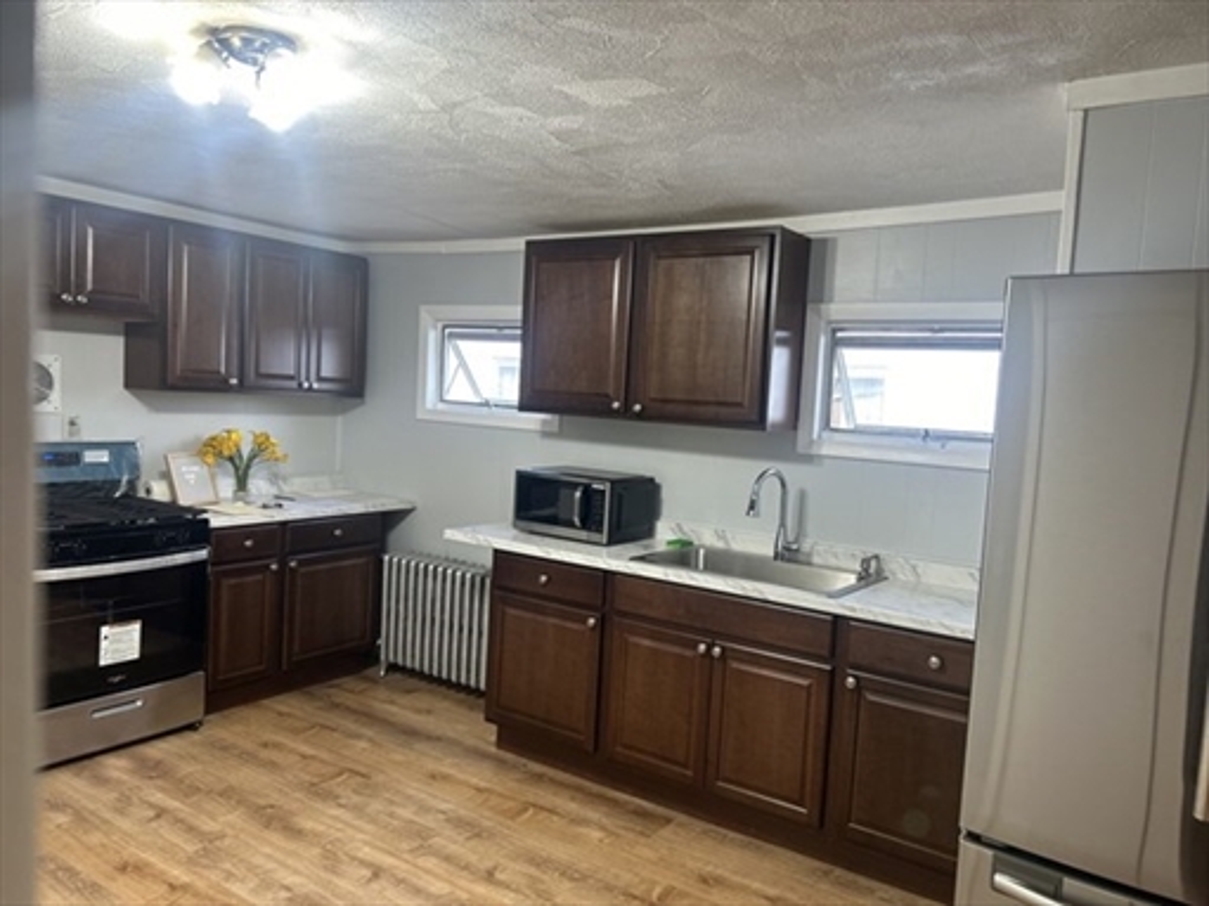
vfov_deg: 53.0
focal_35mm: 26
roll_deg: -2.7
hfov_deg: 67.3
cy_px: 453
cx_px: 604
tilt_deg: -3.8
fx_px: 908
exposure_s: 1/60
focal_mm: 5.7
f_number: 1.5
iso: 64
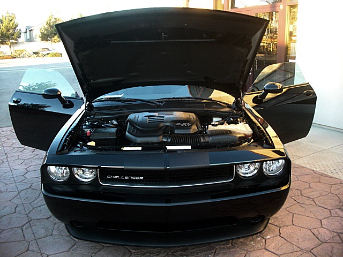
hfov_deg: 51.4
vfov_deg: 39.7
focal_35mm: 36
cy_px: 128
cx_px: 172
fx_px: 357
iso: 200
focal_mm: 6.3
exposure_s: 1/60
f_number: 2.8
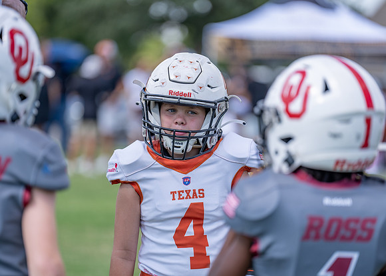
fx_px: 2044
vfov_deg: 7.7
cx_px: 193
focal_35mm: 187
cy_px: 138
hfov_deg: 10.8
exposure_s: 1/1000
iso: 100
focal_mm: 178
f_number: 2.8
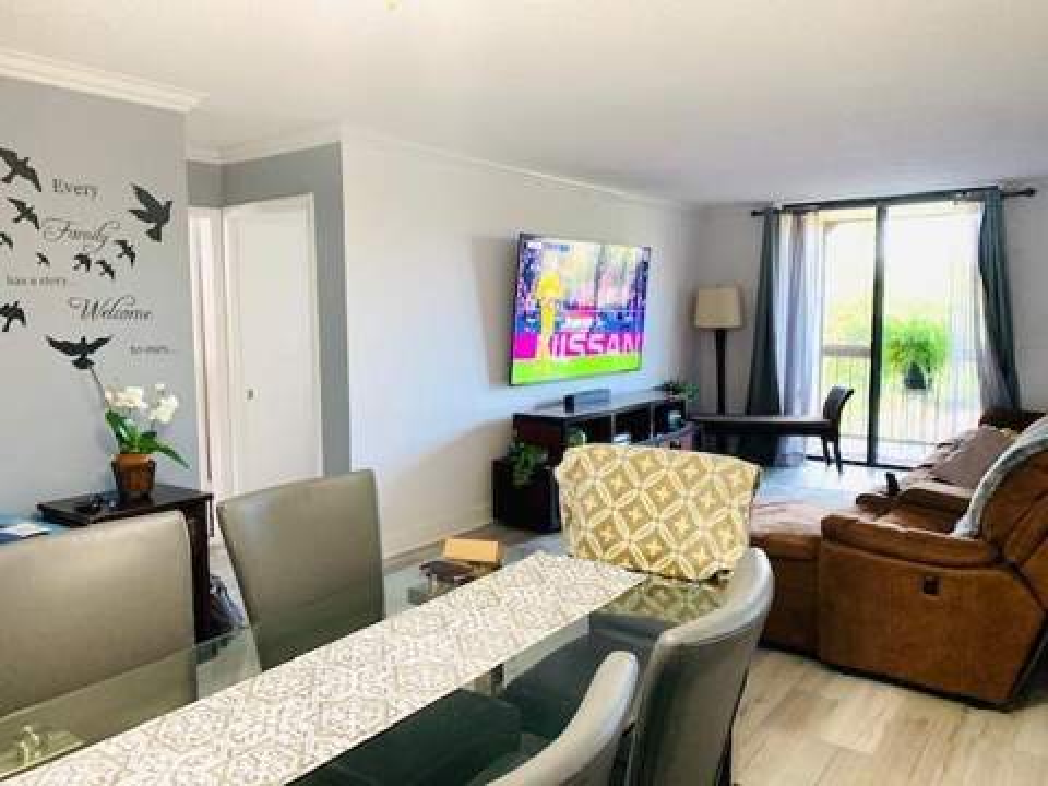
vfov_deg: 53.1
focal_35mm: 26
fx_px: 787
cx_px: 524
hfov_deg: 67.3
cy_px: 393
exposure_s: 1/60
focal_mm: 4.25
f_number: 1.8
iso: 200
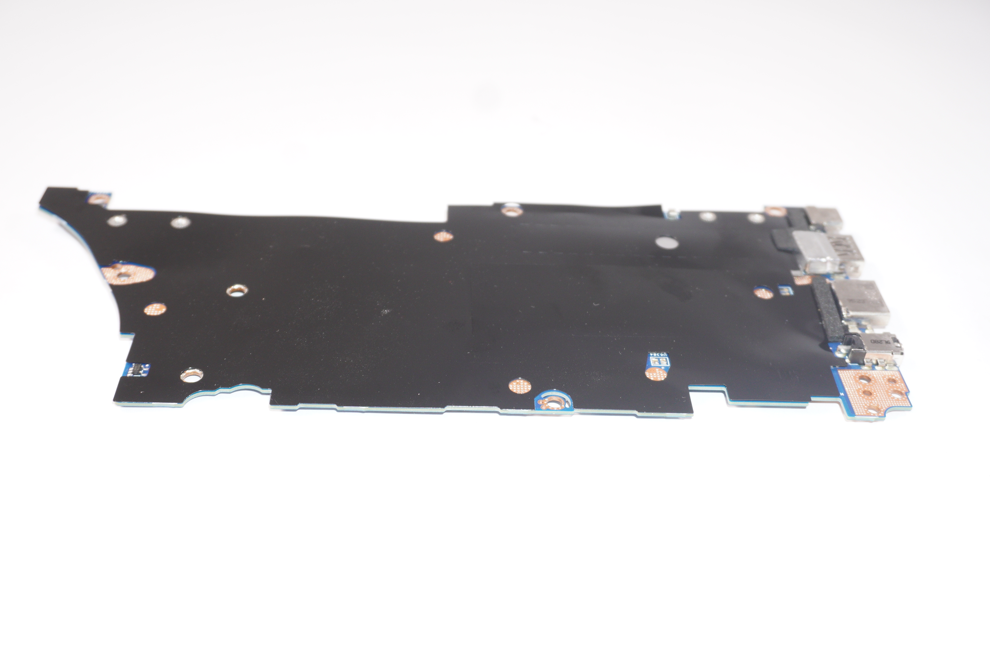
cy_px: 329
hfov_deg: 48.0
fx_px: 1113
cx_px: 495
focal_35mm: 40
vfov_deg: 33.0
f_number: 5.6
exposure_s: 1/125
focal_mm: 27
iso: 400
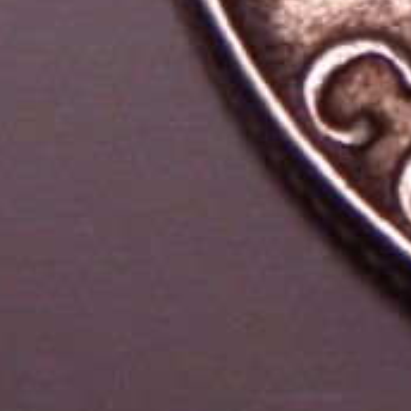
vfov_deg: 5.1
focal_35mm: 339
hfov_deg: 5.0
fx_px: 4554
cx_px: 982
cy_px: -301
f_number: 4.4
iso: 640
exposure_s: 1/100
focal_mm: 11.9
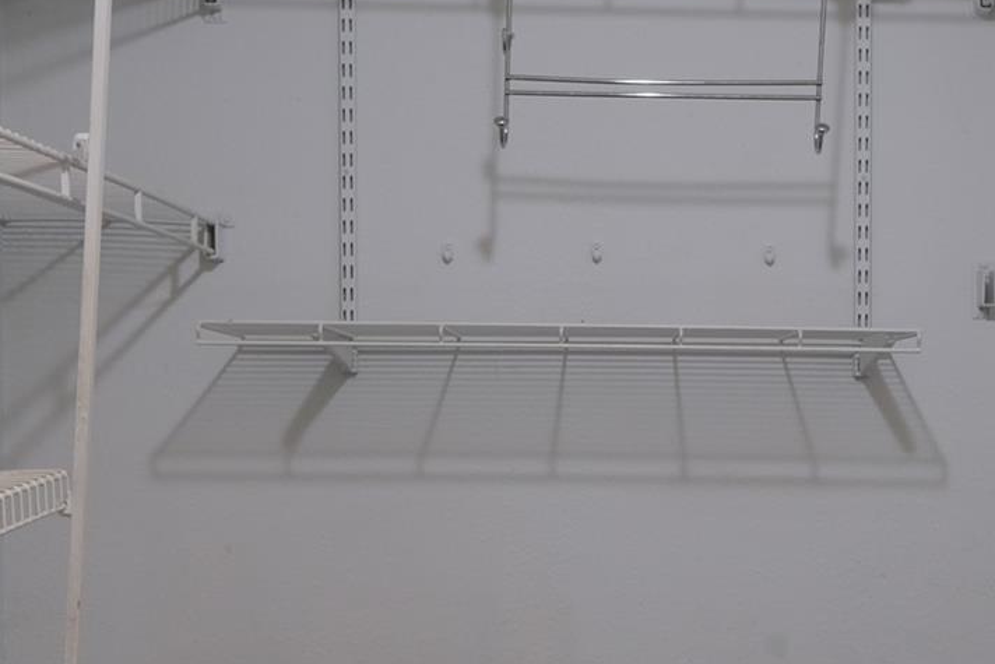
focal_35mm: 69
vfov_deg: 19.7
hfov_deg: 28.9
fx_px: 1907
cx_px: 704
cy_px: 445
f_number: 4
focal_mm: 16
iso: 400
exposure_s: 1/20
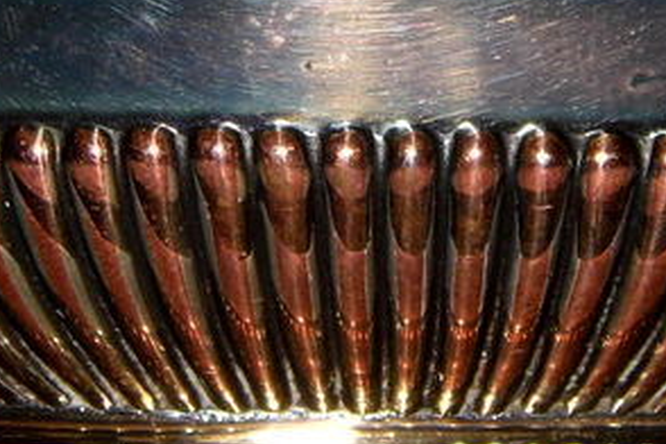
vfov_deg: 3.7
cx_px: 410
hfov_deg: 5.5
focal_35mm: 375
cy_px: -179
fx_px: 6937
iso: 100
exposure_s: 1/60
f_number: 4.5
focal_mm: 19
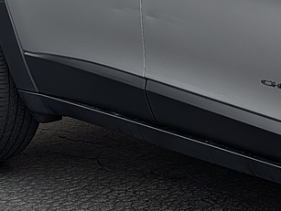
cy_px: -86
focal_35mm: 125
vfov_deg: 11.5
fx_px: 1016
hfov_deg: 13.8
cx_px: 526
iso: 20
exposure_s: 1/2632
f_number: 1.68
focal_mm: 6.9
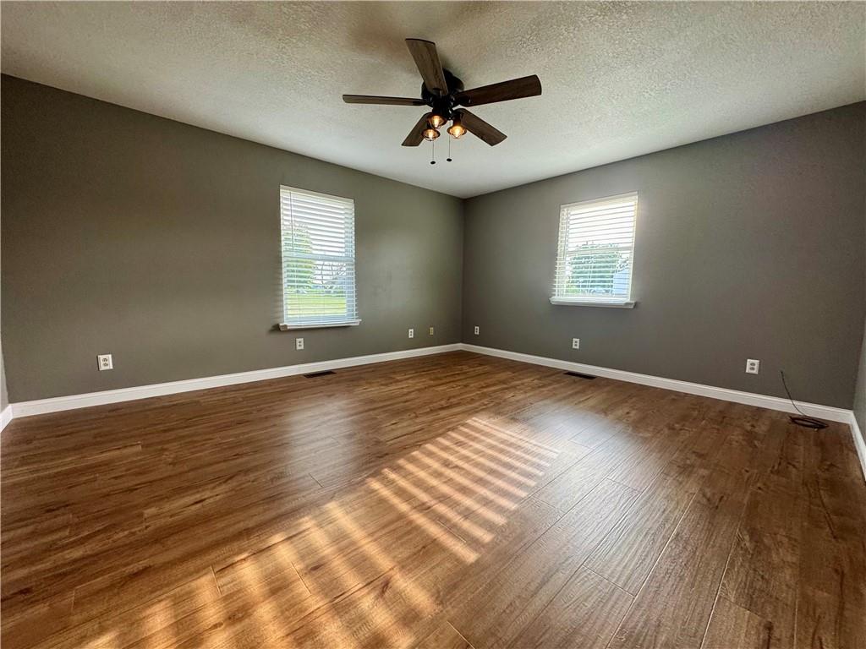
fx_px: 350
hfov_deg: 102.1
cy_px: 324
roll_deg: -0.8
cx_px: 433
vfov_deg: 85.7
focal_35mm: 14
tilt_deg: -6.1
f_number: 2.2
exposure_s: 1/120
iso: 200
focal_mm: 2.22
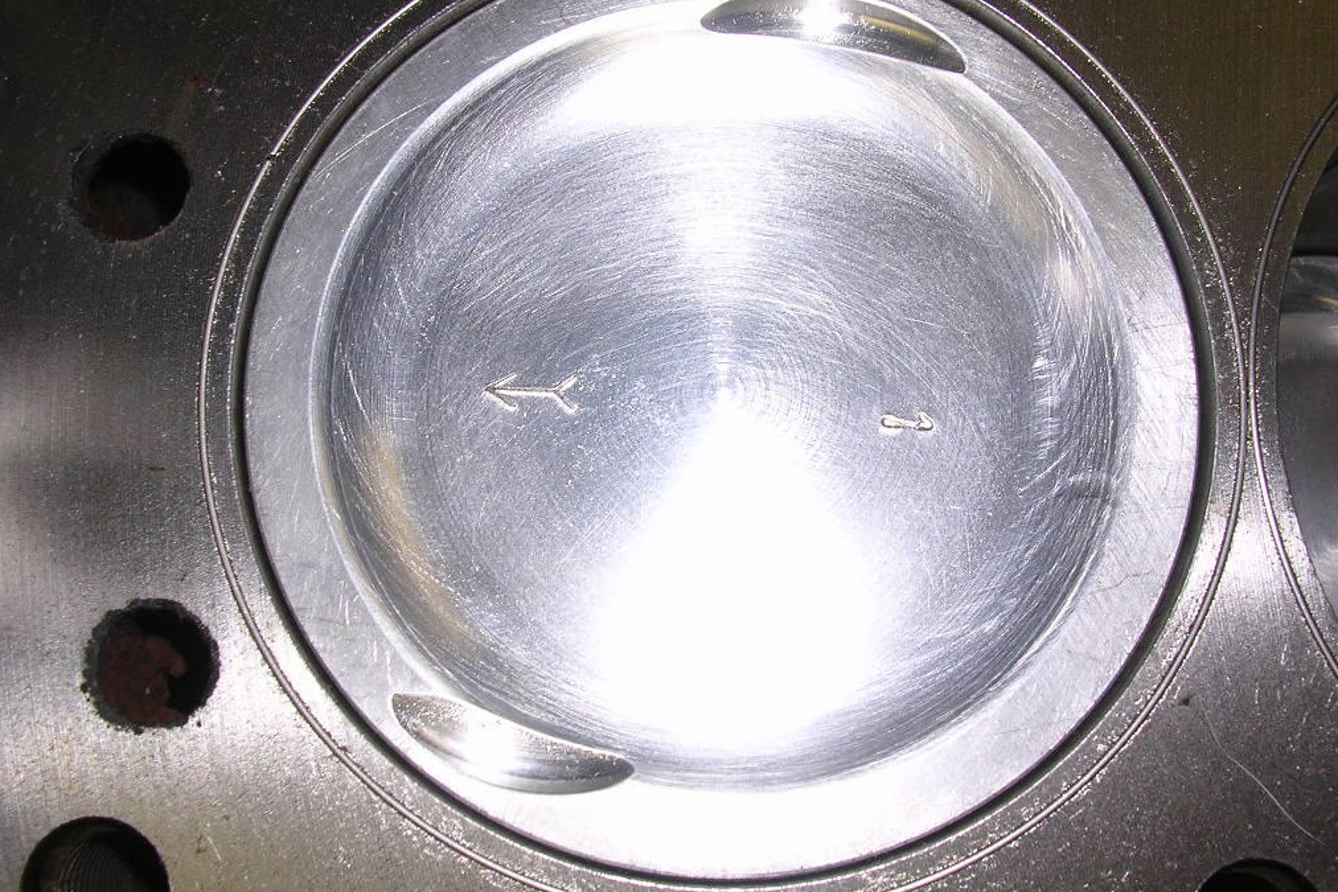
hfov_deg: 48.5
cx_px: 672
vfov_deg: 33.4
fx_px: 1487
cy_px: 404
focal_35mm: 40
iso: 100
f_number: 5.6
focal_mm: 5.8
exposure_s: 1/60.1
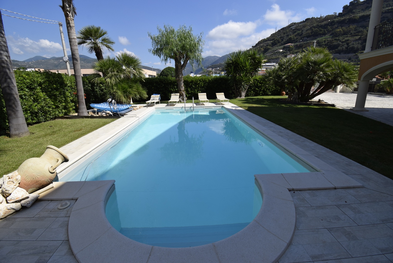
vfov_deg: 77.4
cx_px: 196
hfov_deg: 100.4
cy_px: 132
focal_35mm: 15
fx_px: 164
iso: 200
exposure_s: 1/400
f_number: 10
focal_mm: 10
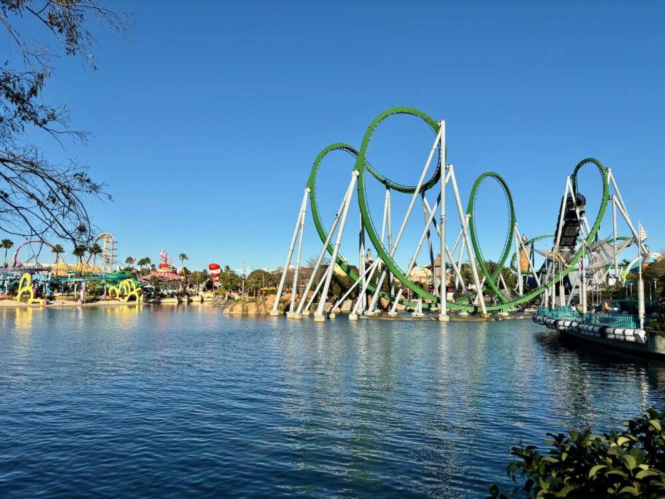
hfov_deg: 67.3
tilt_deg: +6.0
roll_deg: -1.5
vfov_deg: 53.1
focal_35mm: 26
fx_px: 499
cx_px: 332
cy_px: 250
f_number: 1.6
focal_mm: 5.96
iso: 50
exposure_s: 1/4082
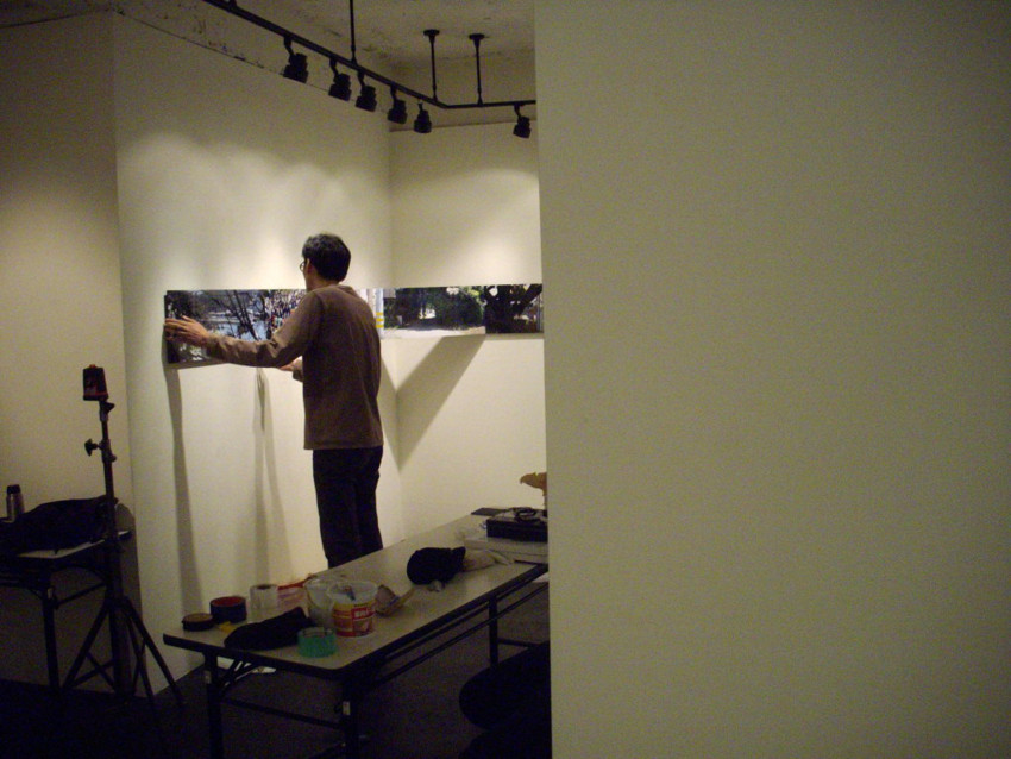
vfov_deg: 38.7
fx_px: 1081
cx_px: 506
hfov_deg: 50.1
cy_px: 380
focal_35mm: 37
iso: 314
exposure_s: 1/50
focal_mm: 6.2
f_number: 2.8
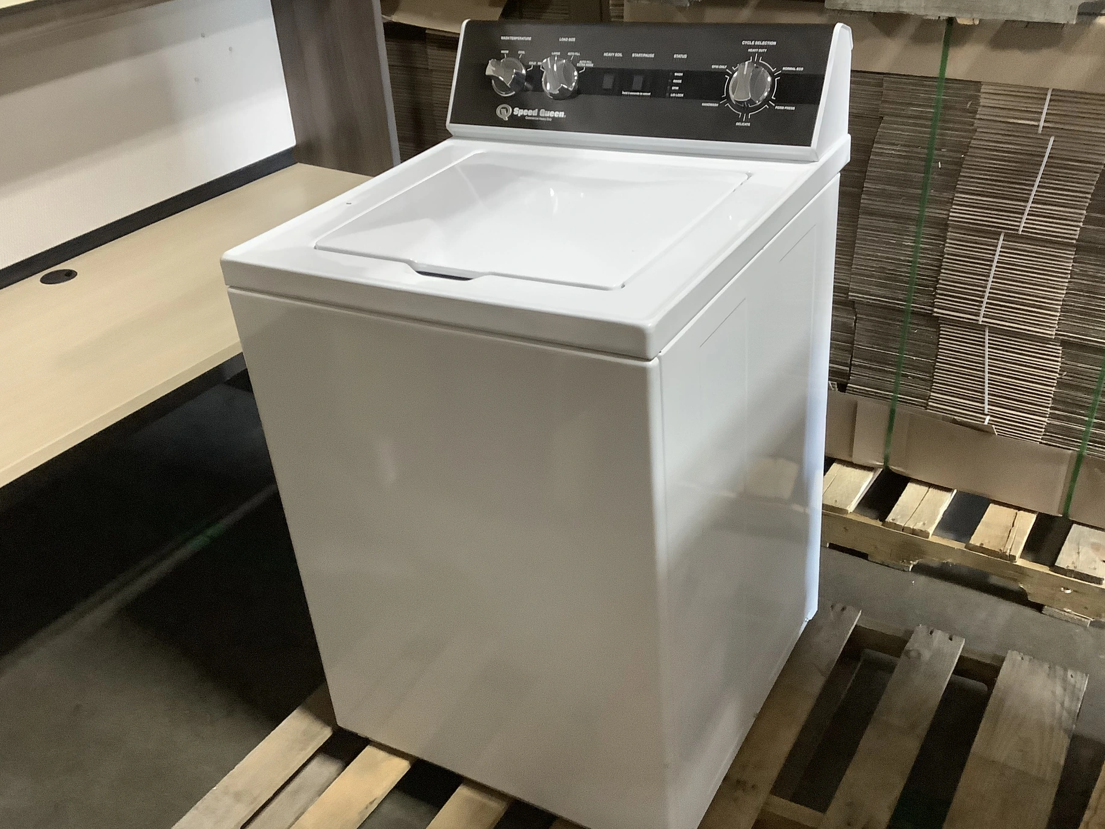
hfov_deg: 53.9
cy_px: 435
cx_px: 536
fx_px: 1085
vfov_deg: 41.8
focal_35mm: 34
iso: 640
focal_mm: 3.3
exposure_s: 1/25
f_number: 2.4
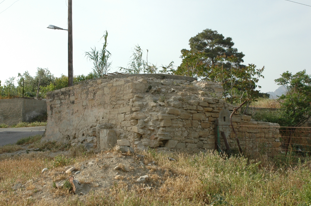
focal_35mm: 60
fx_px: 515
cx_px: 139
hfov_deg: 33.5
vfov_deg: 22.6
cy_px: 121
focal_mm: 27
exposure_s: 1/320
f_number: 9
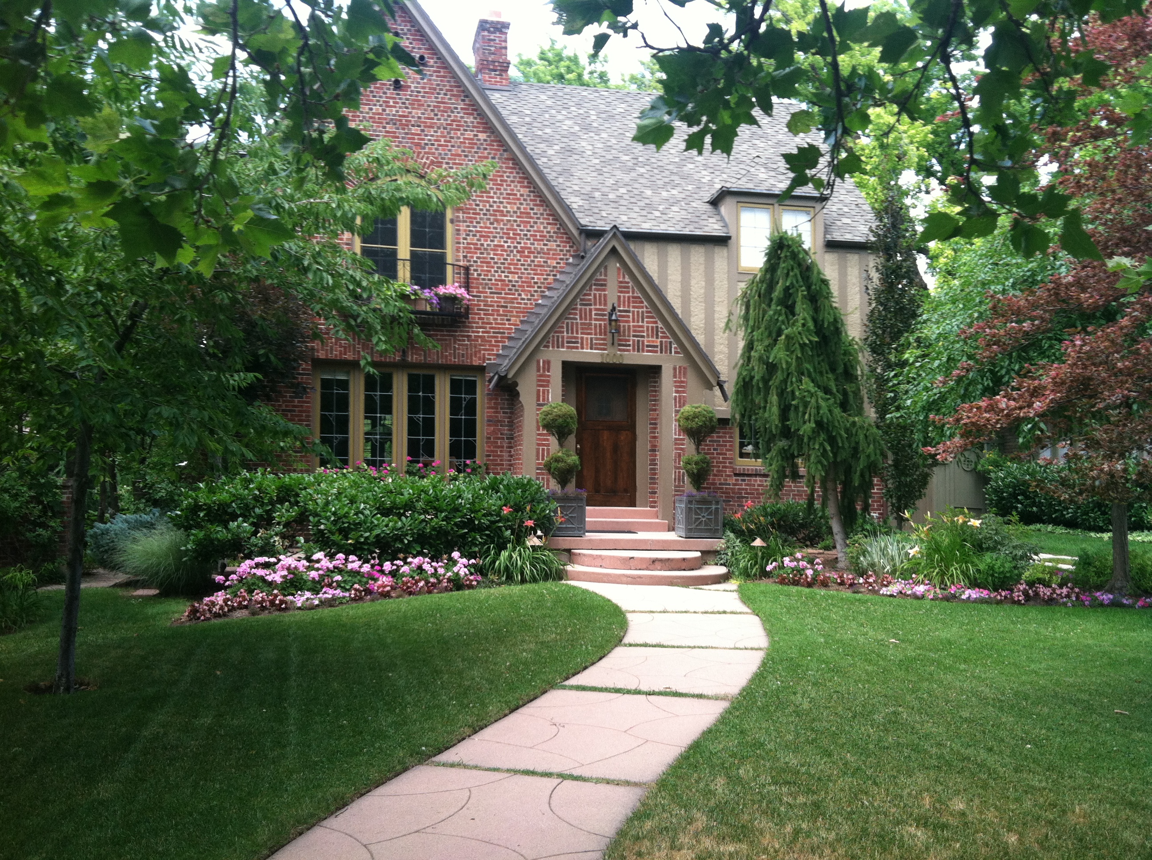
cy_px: 430
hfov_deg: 52.7
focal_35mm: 35
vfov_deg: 40.6
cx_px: 576
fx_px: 1163
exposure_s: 1/219
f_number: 2.8
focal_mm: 3.85
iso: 80
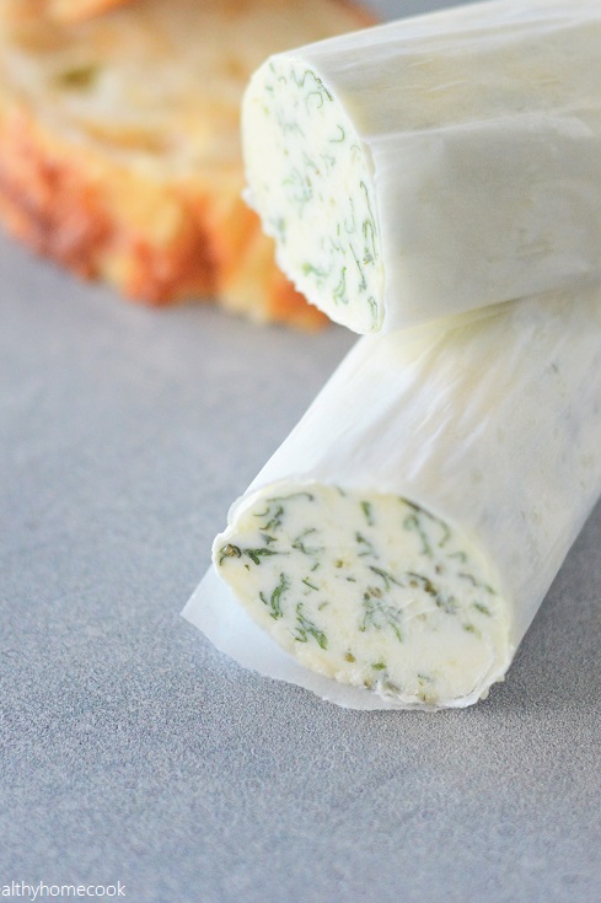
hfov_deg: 14.8
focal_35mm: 92
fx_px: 2307
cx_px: 311
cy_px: 362
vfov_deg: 22.1
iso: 1250
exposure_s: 1/500
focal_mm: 50
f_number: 2.8
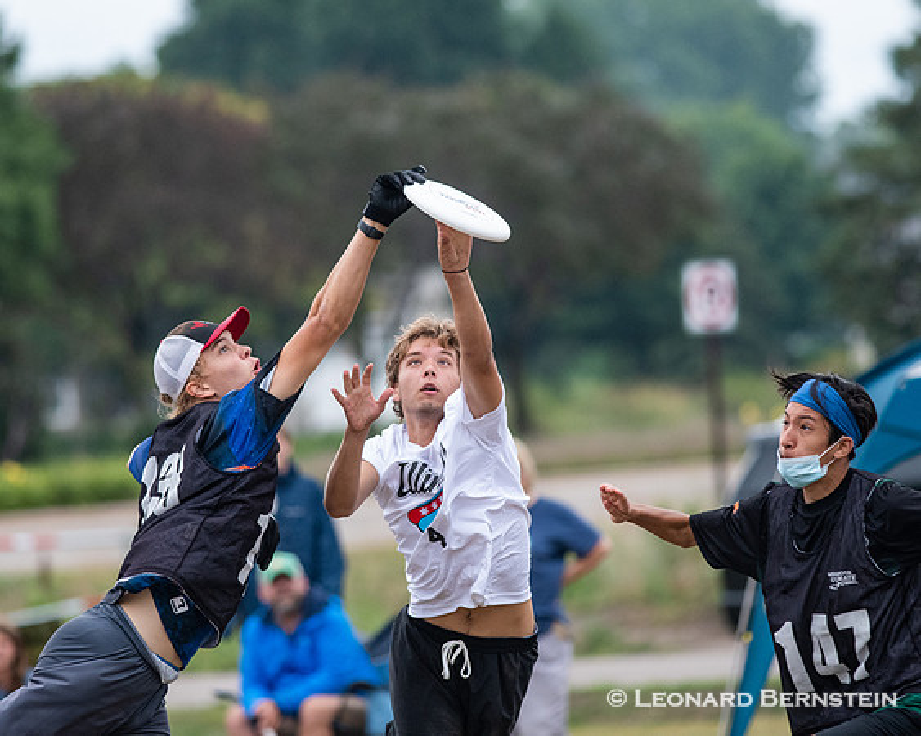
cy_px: 345
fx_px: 14659
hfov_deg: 3.6
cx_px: 425
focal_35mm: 538
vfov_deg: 2.9
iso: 1600
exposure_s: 1/2500
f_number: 4.5
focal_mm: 300
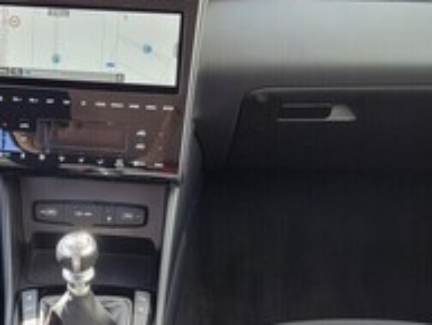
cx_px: 96
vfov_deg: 19.7
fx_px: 924
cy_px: 270
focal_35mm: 74
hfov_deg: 25.9
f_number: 1.8
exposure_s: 1/100
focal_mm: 5.4
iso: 40
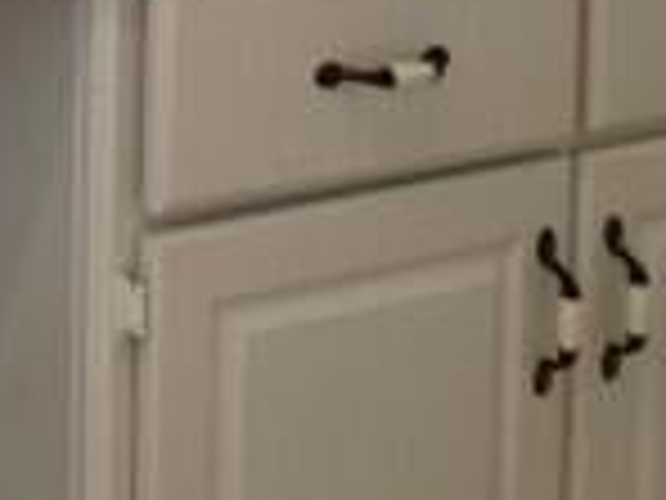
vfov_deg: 10.3
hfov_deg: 12.7
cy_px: -446
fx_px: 2597
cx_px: -702
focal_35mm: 135
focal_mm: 7
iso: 100
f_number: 1.8
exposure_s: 1/60
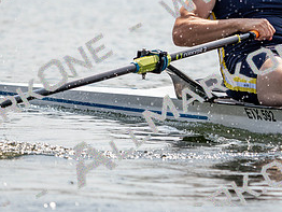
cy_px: 22
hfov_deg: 3.5
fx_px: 4615
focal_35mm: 566
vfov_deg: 2.6
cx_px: 293
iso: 160
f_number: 5.6
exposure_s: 1/1600
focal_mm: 266
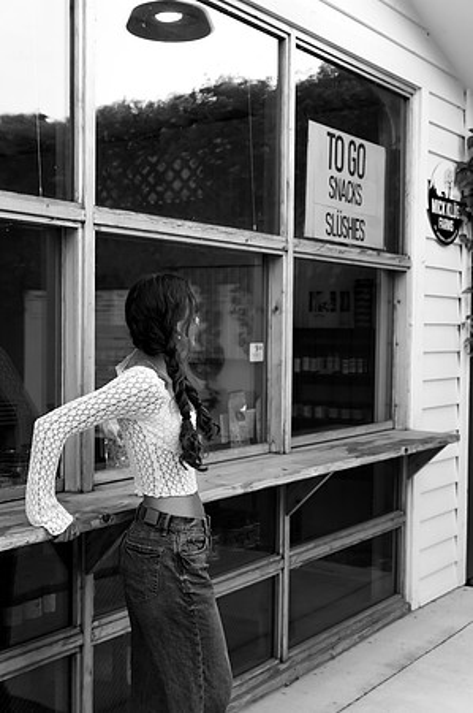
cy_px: 356
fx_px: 889
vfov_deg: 43.6
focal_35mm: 45
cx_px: 236
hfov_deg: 29.8
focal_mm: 45
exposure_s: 1/800
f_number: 4
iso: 1600
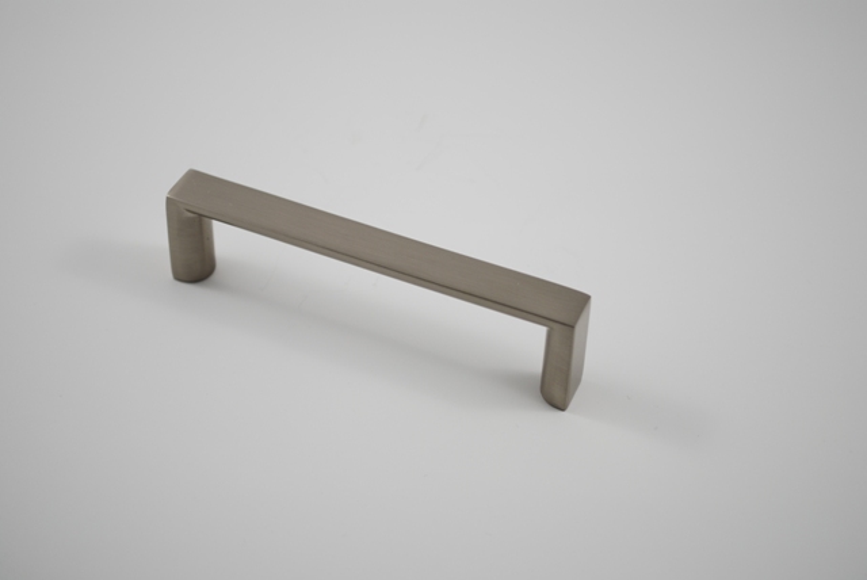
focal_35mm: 66
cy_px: 290
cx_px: 434
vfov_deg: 20.7
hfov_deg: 30.5
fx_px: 1591
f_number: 5.3
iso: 100
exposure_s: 1/25
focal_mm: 44
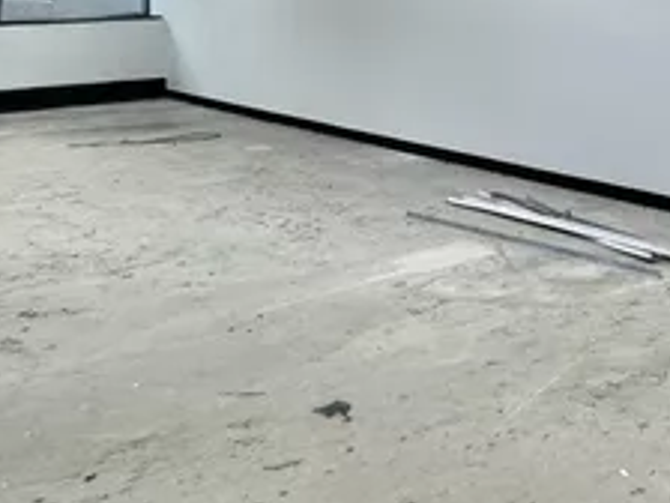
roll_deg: -1.2
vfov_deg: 27.2
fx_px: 968
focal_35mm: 50
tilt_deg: -1.1
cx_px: 826
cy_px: -15
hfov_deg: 31.3
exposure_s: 1/99
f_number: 2.2
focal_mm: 2.22
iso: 160
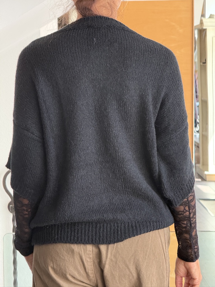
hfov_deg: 12.3
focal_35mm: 120
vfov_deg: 16.4
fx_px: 994
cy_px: 144
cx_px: 108
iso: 250
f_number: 2.8
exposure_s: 1/100
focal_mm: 15.66
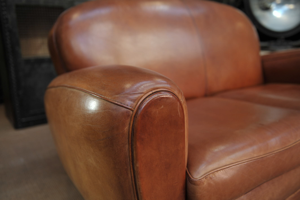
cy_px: 100
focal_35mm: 32
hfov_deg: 58.7
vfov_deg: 41.1
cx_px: 150
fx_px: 266
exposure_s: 1/50
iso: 250
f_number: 3.2
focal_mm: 32
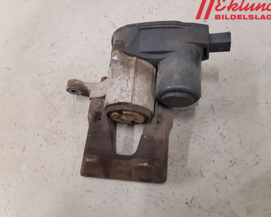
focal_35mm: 28
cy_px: 107
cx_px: 136
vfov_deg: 51.5
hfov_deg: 62.2
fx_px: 225
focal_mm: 3.93
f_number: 1.7
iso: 250
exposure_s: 1/50
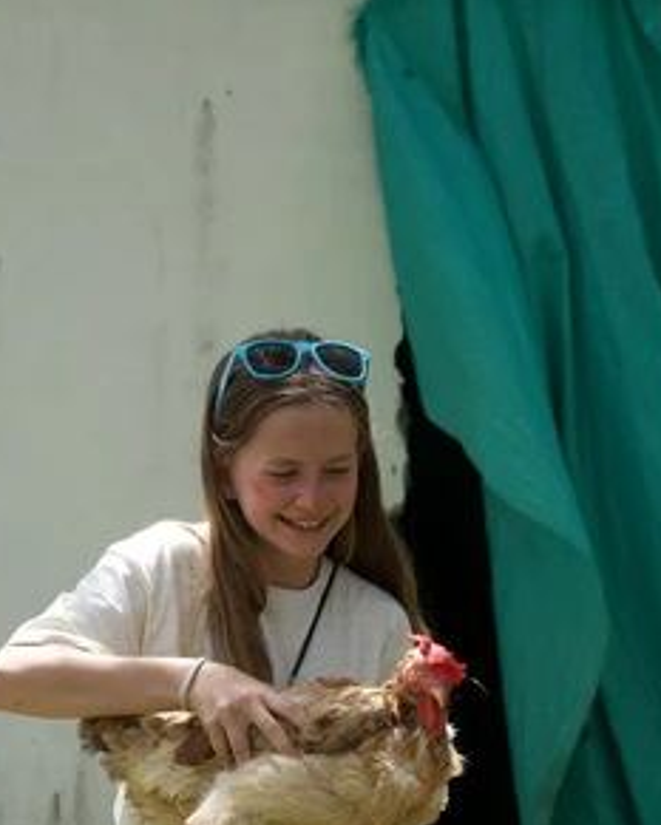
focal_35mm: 127
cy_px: 631
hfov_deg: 12.1
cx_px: 233
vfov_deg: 15.1
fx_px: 3104
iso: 400
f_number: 5
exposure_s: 1/1250
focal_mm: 50
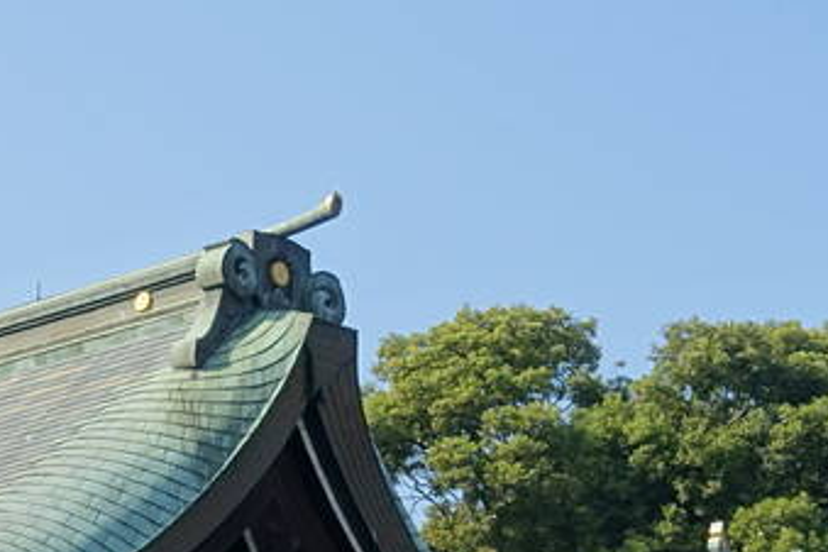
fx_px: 3013
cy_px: 699
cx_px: 281
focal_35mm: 131
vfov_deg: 10.3
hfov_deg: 15.6
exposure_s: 1/500
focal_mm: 13.53
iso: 125
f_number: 4
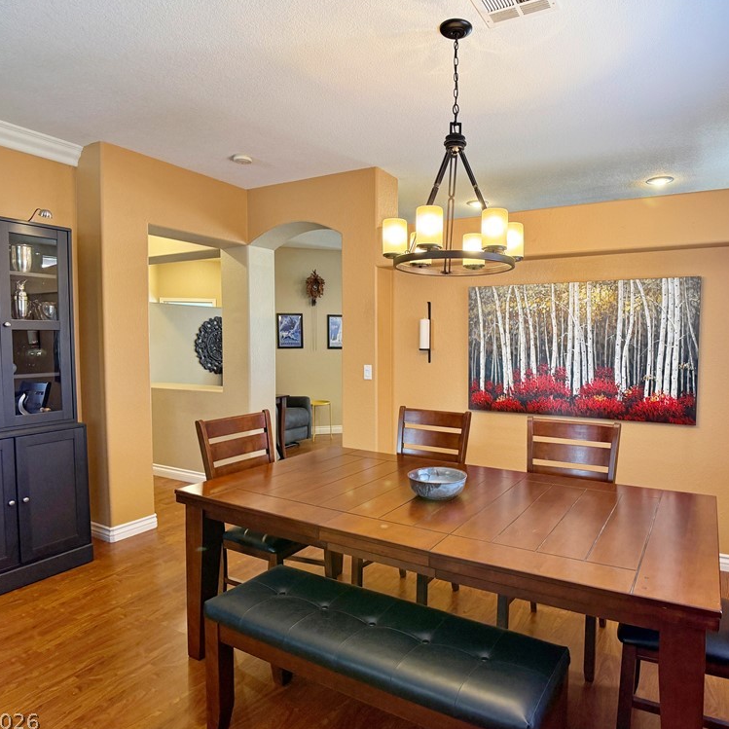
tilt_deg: -1.8
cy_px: 364
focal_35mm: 29
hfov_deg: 55.3
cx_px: 431
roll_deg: +0.1
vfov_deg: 55.6
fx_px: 691
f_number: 1.78
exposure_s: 1/60
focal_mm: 6.76
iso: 200
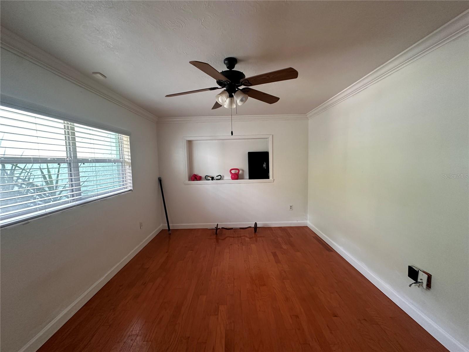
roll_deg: +0.4
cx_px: 234
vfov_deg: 85.7
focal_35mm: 14
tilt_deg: -2.8
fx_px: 190
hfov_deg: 102.1
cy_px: 176
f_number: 2.2
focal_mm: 2.22
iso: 250
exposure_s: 1/60
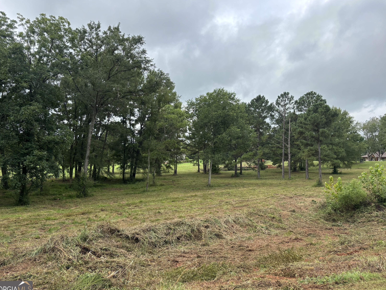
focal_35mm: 27
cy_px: 145
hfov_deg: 65.3
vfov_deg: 51.4
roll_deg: -2.2
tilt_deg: +3.6
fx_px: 301
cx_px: 188
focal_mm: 5.96
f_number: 1.6
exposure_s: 1/1499
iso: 50
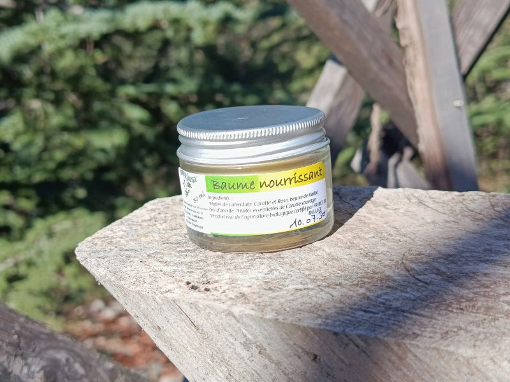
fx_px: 884
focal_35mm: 60
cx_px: 255
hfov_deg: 32.2
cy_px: 191
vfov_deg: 24.4
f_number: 1.7
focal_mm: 5.24
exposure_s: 1/393
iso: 52
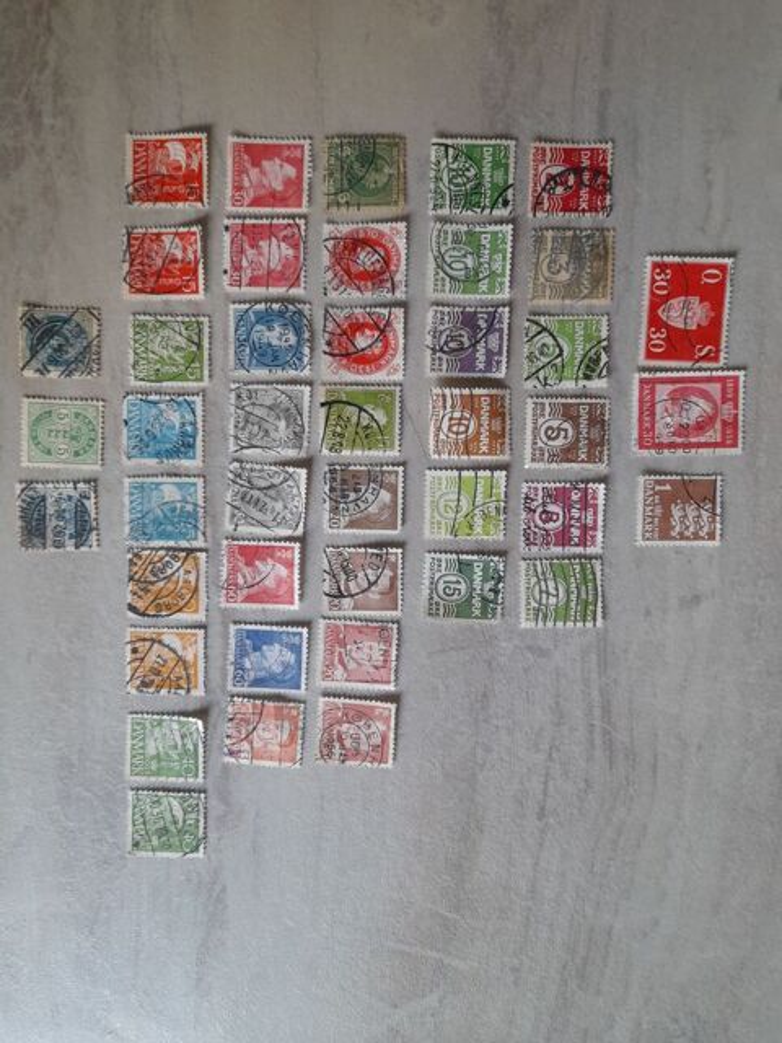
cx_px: 391
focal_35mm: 25
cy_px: 522
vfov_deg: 69.4
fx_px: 753
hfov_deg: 54.9
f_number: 2
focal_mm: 4.6
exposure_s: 1/50
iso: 125
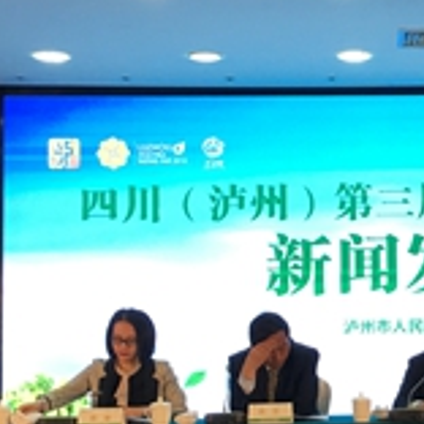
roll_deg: +0.4
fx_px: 1136
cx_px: 484
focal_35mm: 82
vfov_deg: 21.1
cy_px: 279
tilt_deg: +3.5
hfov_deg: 20.0
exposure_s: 1/33
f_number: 2.2
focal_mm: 4.15
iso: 50
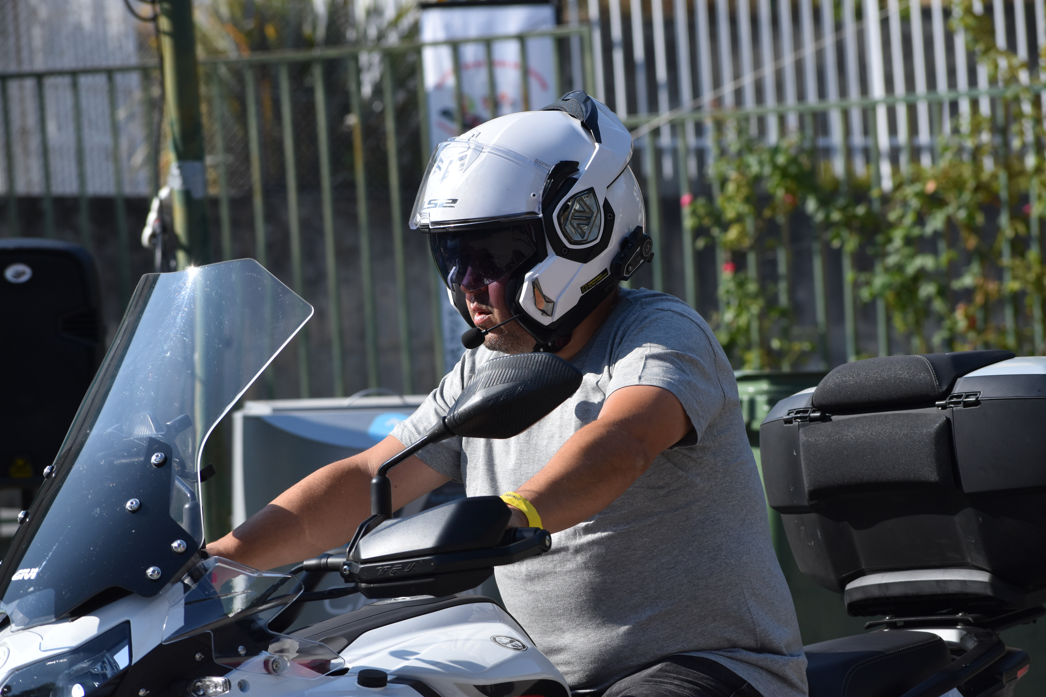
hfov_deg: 11.8
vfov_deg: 7.9
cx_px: 523
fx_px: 5055
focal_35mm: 174
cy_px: 348
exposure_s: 1/1600
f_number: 6.3
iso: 400
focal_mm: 116
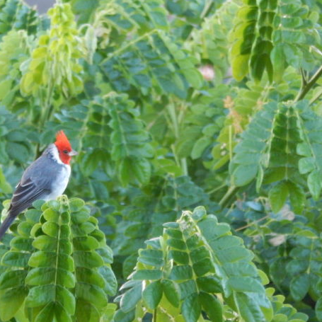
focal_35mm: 634
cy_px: 126
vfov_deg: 2.8
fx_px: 6672
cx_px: 130
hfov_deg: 2.8
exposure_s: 1/30
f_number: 5.7
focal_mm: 76.4
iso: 640
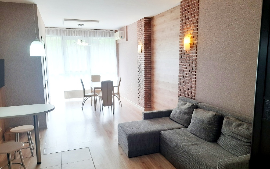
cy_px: 88
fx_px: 199
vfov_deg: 46.0
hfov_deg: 68.4
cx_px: 137
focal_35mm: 27
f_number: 2
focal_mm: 4.6
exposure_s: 1/50
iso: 25
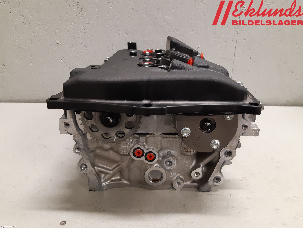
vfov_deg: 53.1
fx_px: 228
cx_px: 152
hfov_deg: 67.3
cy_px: 114
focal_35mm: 26
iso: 200
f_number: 1.7
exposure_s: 1/33
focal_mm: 3.93
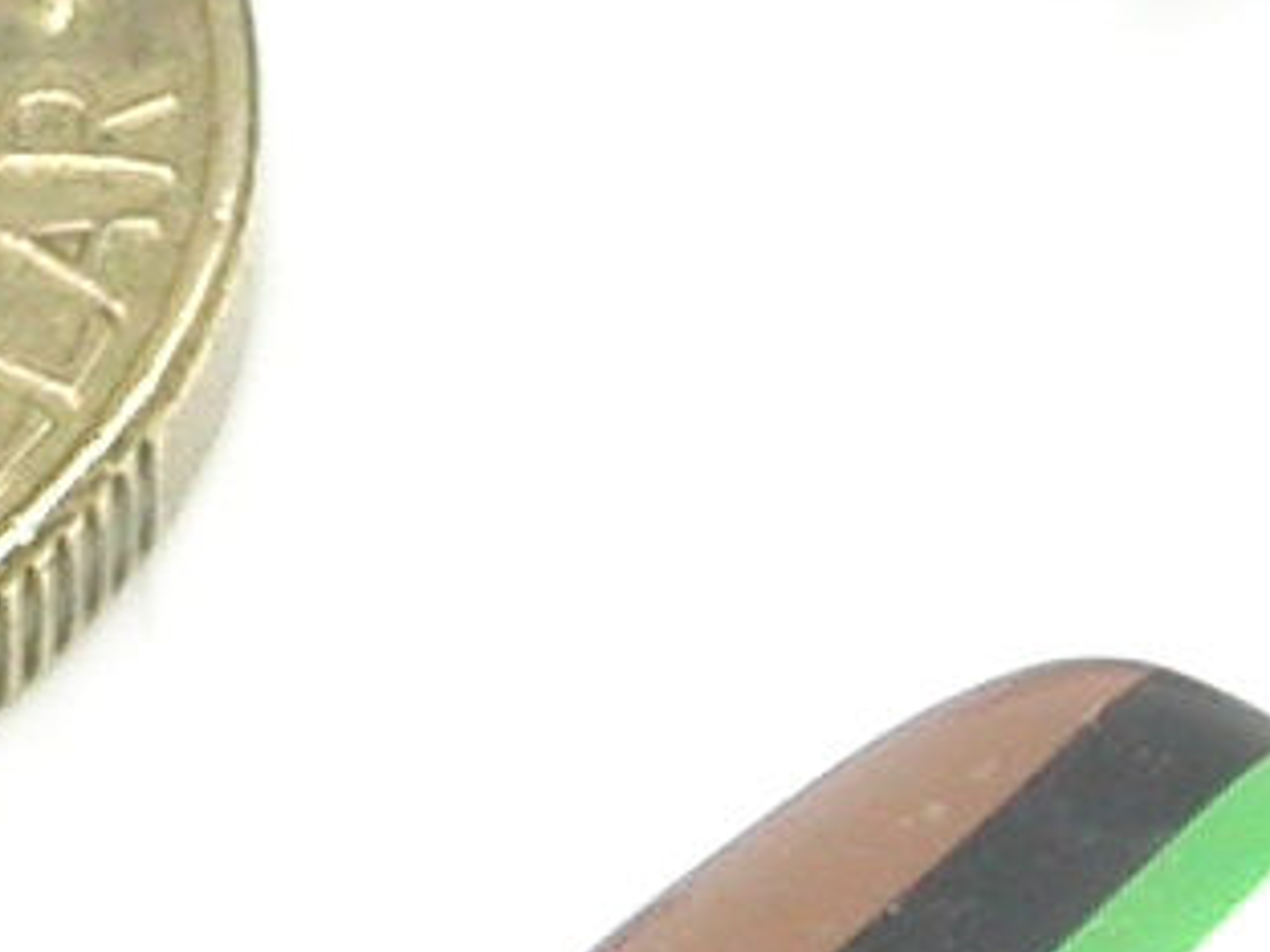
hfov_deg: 1.8
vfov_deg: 1.3
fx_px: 41201
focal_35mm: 1123
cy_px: 203
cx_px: -611
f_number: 5.1
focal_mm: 32
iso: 100
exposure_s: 1/34.2
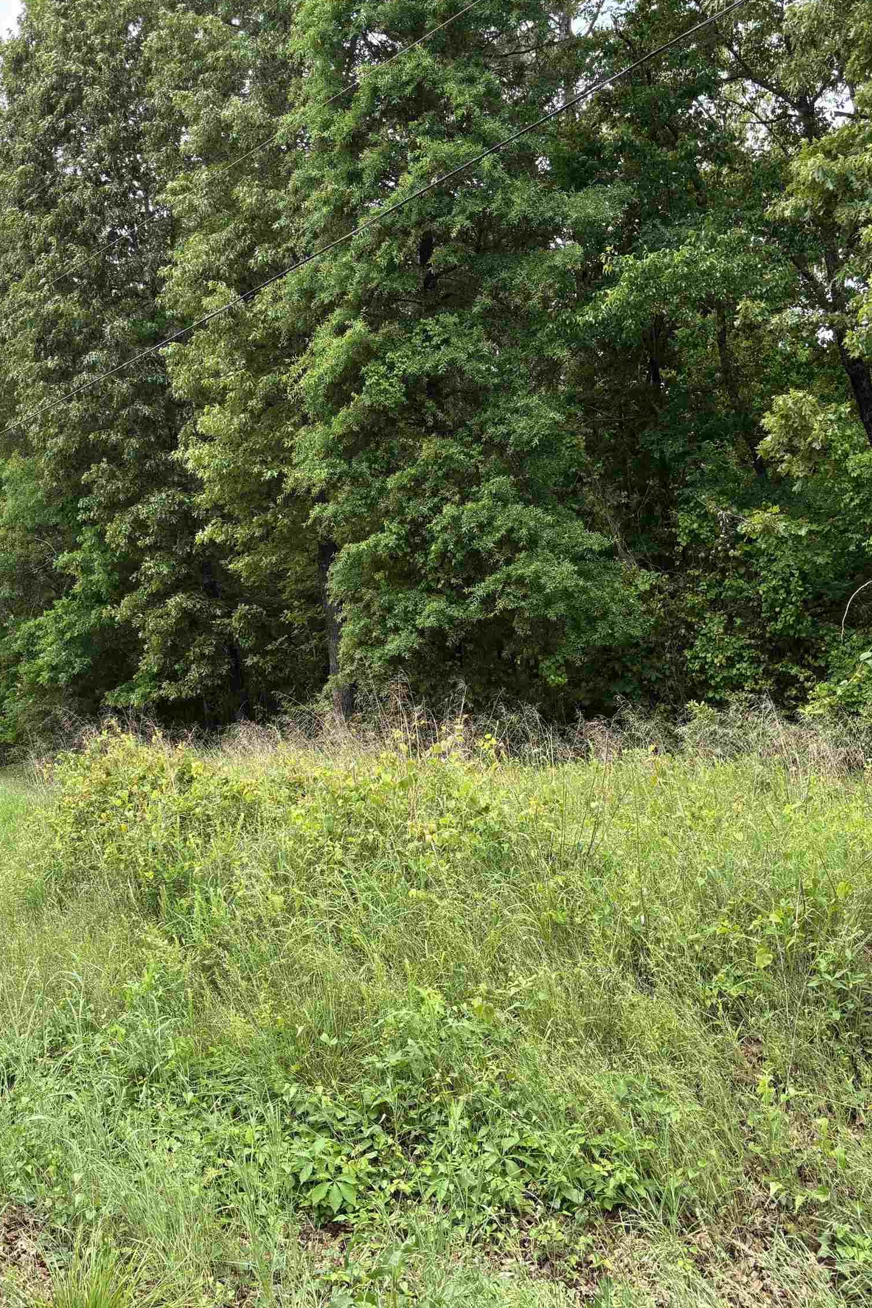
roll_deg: +4.0
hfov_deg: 35.8
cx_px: 333
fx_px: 1344
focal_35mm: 37
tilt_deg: +4.6
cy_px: 664
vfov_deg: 51.9
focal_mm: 5.96
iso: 50
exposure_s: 1/716
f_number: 1.6
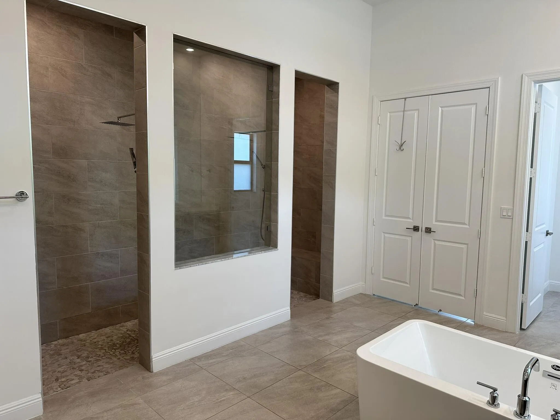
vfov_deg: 56.8
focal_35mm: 24
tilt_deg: -5.9
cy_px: 210
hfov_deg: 71.6
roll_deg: -1.1
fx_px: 388
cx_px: 280
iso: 100
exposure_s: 1/120
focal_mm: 6.86
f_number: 1.78
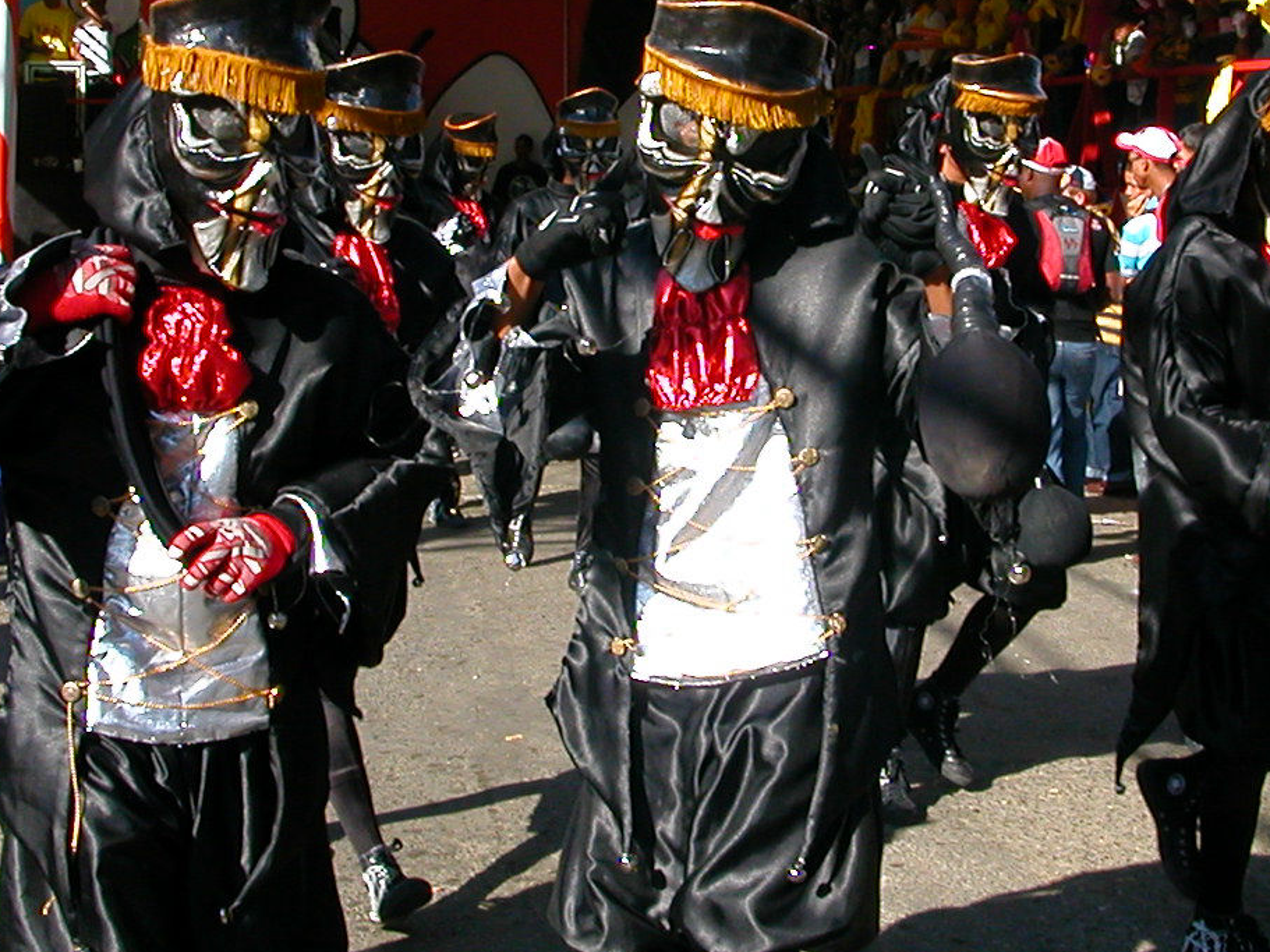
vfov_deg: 22.5
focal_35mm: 65
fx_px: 2384
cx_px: 737
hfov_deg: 29.8
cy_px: 348
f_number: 4.5
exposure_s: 1/426
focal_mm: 5.6
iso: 100
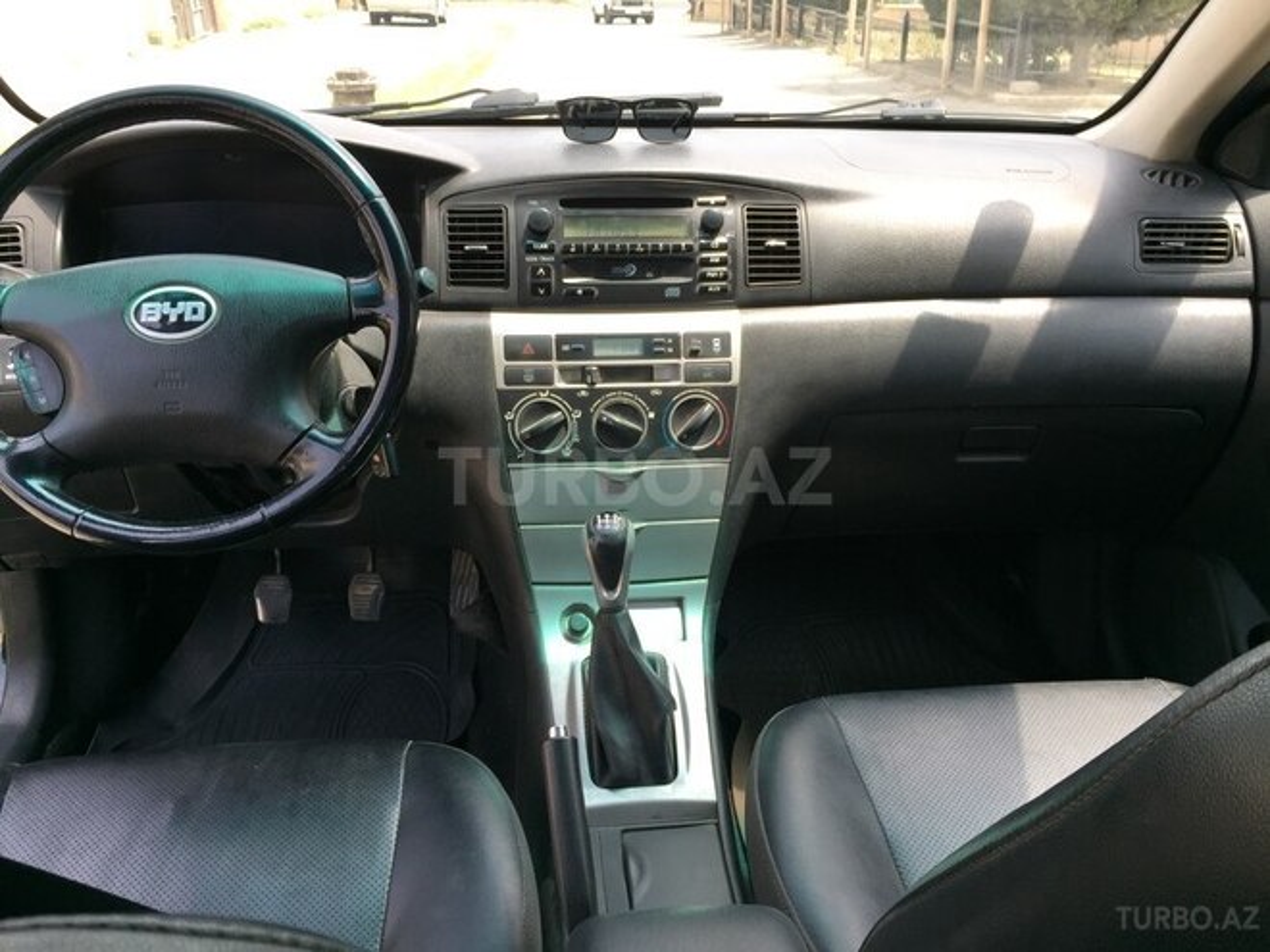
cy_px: 476
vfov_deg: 48.2
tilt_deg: -27.4
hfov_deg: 61.7
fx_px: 1064
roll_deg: -1.8
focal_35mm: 29
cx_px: 635
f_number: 2.2
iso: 32
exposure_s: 1/241
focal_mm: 4.15
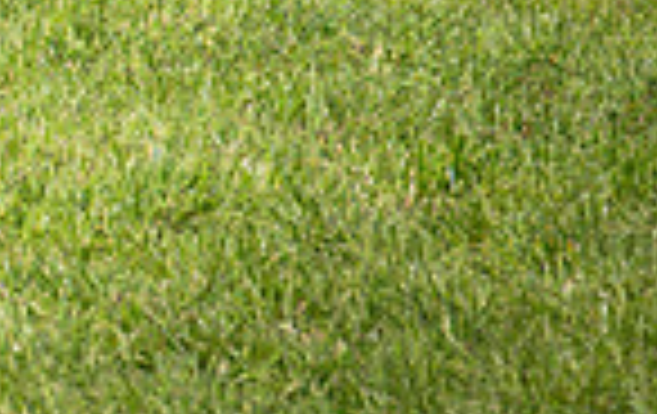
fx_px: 10301
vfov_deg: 2.3
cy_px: -552
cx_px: -404
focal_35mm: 574
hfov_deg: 3.6
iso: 400
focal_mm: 96
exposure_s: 1/2000
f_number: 5
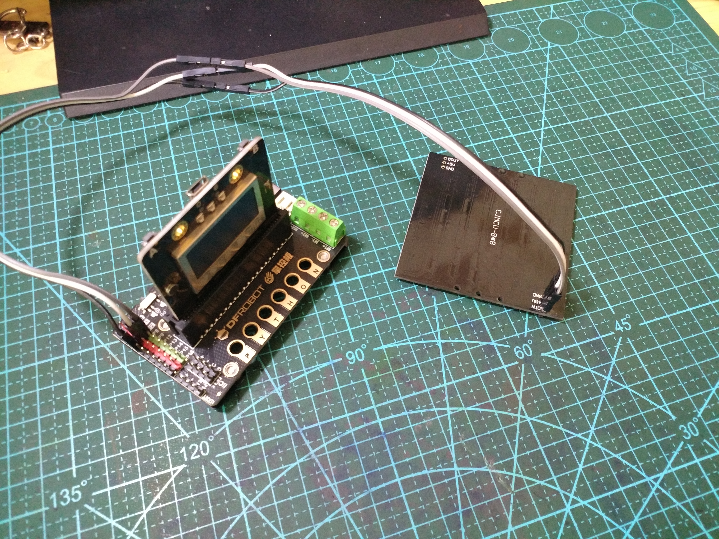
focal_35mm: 27
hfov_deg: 65.3
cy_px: 270
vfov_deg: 51.4
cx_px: 360
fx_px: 561
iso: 1000
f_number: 2.2
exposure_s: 1/14
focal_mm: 4.73
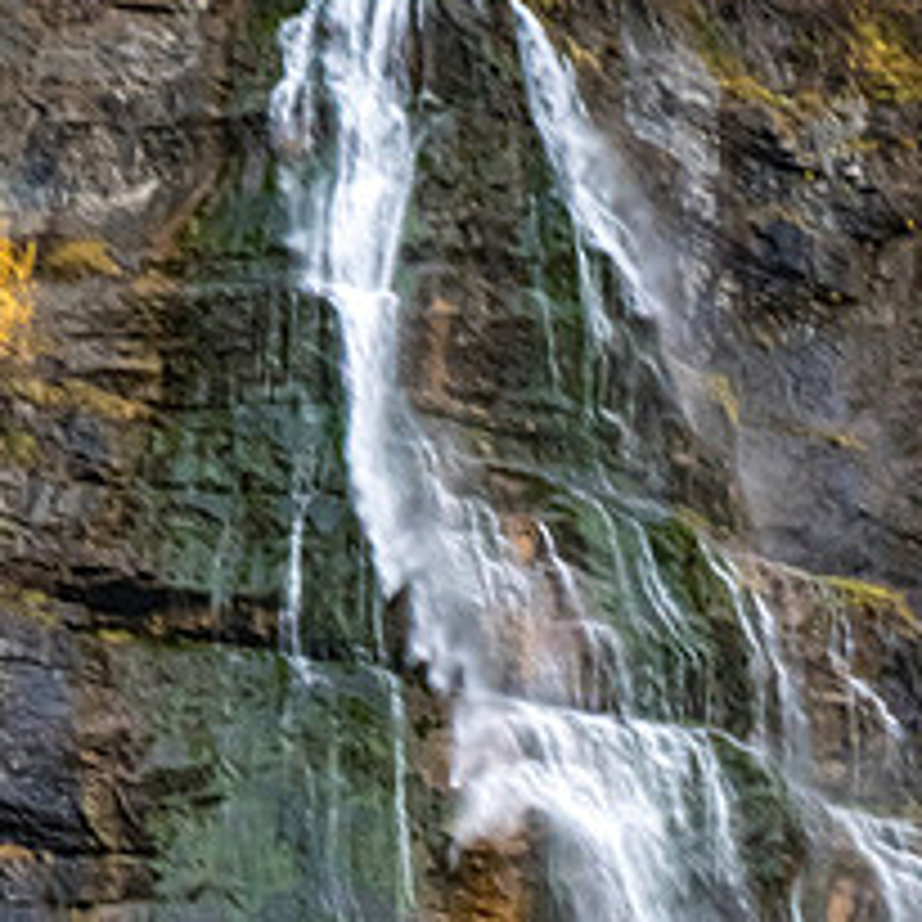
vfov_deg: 5.0
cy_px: 873
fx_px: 10547
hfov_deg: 5.0
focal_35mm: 350
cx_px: 603
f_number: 6.3
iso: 6400
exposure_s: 1/60
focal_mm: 125
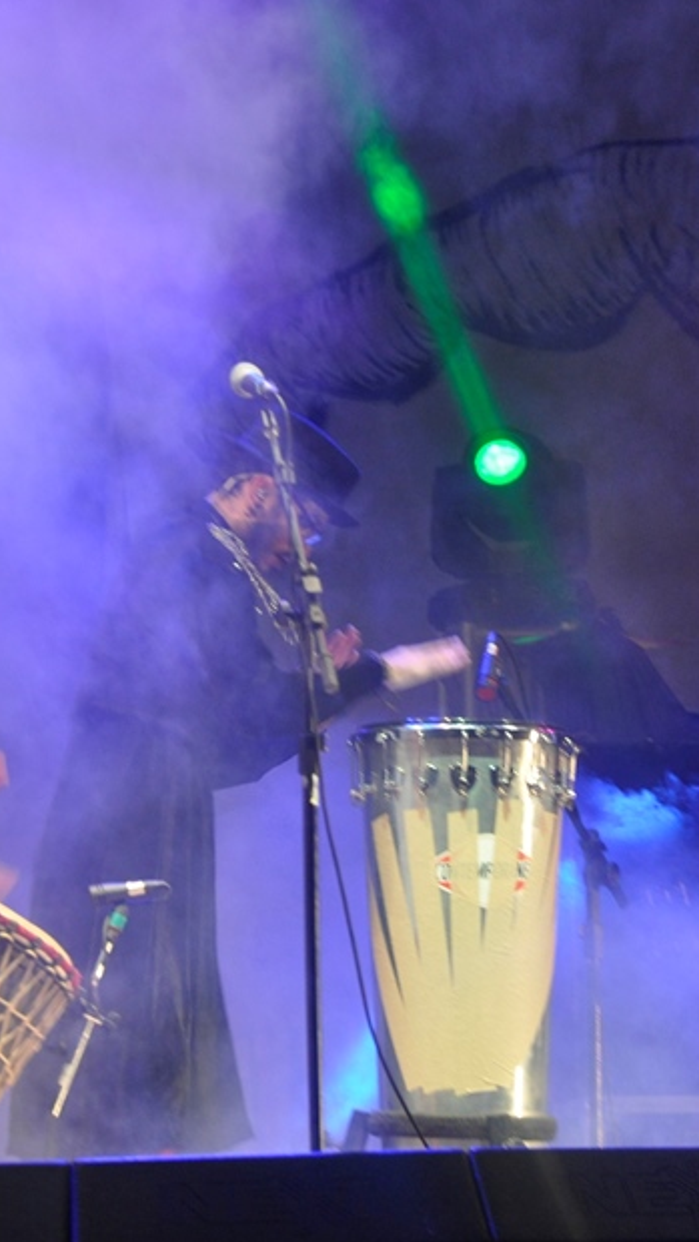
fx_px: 8226
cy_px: 621
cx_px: 375
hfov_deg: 4.9
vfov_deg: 8.6
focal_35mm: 250
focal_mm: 105
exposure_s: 1/80
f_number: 5.6
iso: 800
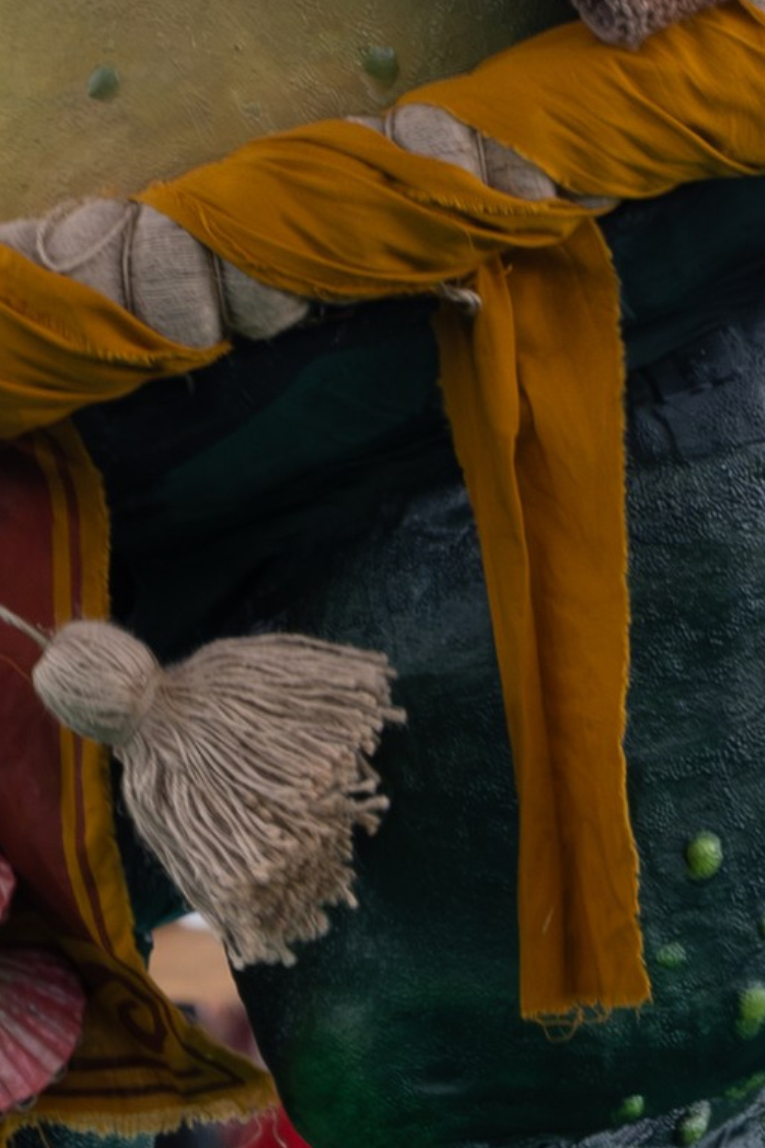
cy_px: -722
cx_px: 111
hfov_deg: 3.6
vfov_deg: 5.4
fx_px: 12048
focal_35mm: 378
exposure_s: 1/640
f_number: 3.6
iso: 800
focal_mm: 50
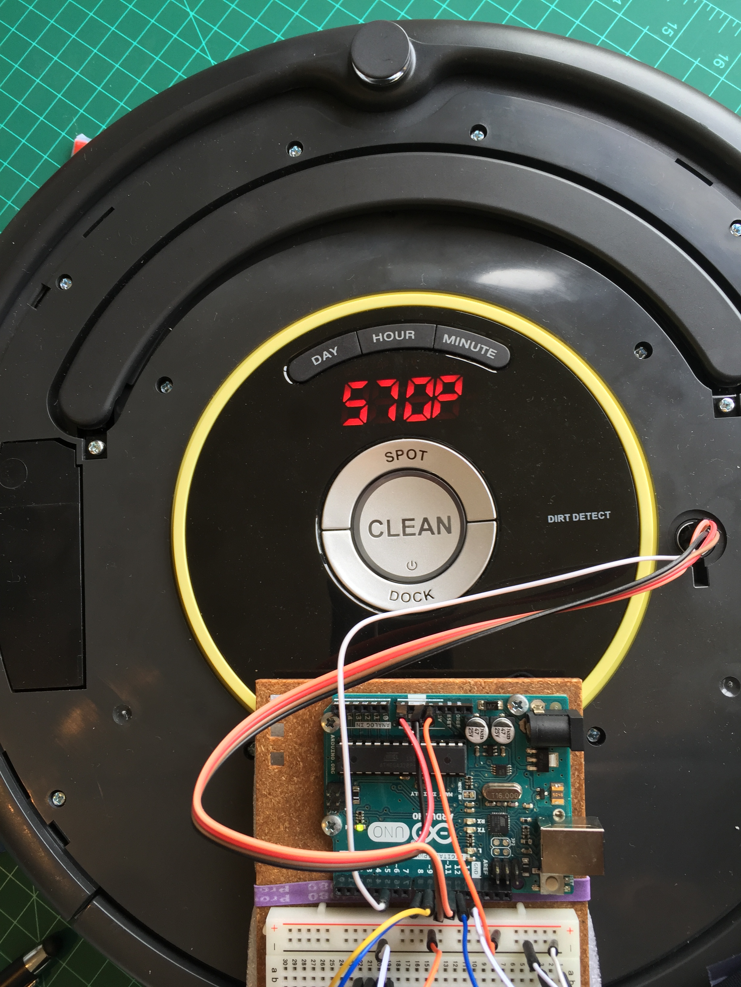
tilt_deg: -82.4
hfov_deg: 48.2
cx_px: 370
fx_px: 828
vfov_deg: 61.7
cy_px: 494
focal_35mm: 29
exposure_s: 1/50
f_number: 2.2
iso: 40
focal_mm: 4.15
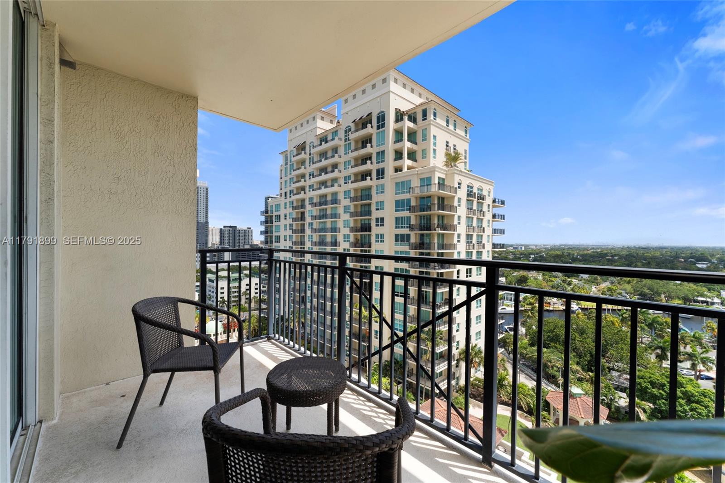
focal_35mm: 14
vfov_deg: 81.2
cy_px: 242
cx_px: 362
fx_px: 282
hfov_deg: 104.3
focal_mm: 14
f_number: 9
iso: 320
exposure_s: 1/160
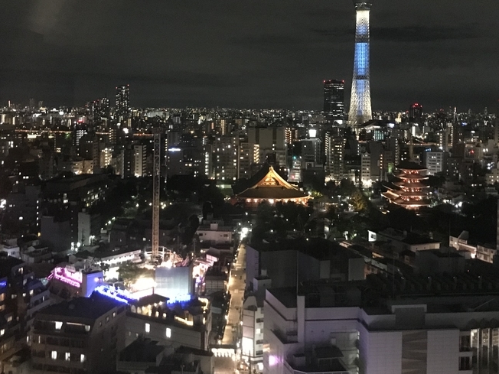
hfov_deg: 42.9
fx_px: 634
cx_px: 267
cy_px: 128
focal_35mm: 44
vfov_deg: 32.6
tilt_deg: -1.3
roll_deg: -1.0
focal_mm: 3.99
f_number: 1.8
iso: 320
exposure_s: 1/4
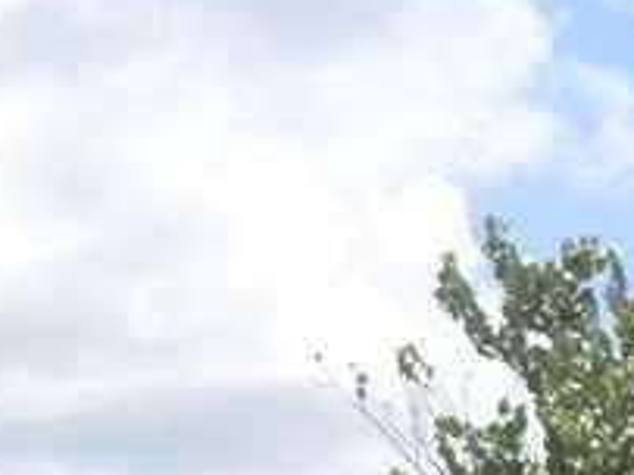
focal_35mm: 138
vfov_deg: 10.2
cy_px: 800
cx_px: 128
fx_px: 2526
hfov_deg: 14.2
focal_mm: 6.3
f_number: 7
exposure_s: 1/180
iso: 80
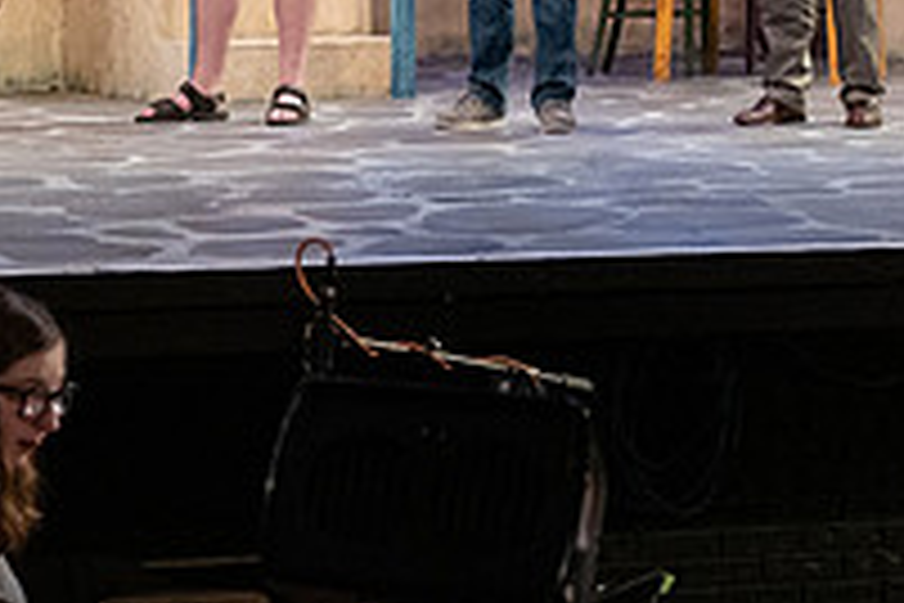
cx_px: 396
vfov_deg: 12.9
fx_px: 2611
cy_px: -74
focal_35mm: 104
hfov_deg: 19.6
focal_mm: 36
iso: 3200
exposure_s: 1/320
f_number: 3.5
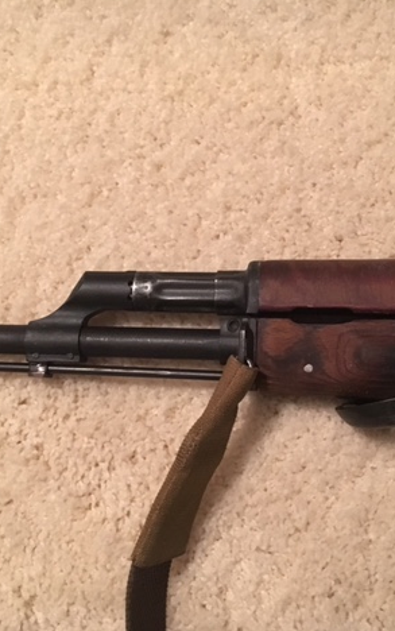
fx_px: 723
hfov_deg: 30.5
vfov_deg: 47.2
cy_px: 320
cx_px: 231
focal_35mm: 42
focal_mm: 4.15
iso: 400
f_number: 2.2
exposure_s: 1/15
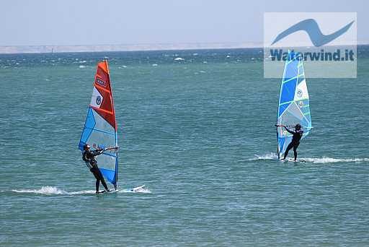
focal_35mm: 450
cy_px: 124
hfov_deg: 4.6
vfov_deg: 3.1
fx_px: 4615
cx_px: 184
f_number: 7.1
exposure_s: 1/800
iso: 200
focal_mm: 300
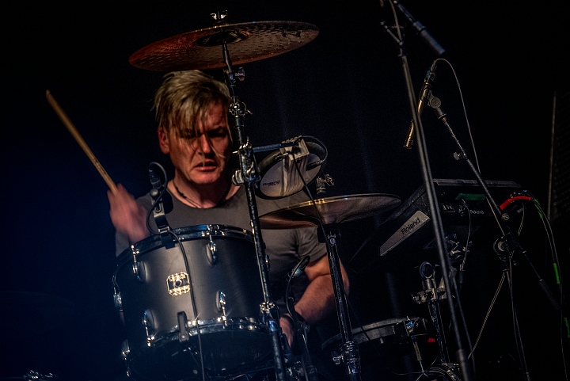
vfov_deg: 8.1
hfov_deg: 12.1
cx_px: 285
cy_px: 190
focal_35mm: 170
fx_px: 2693
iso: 3200
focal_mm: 170
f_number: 2.8
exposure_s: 1/80
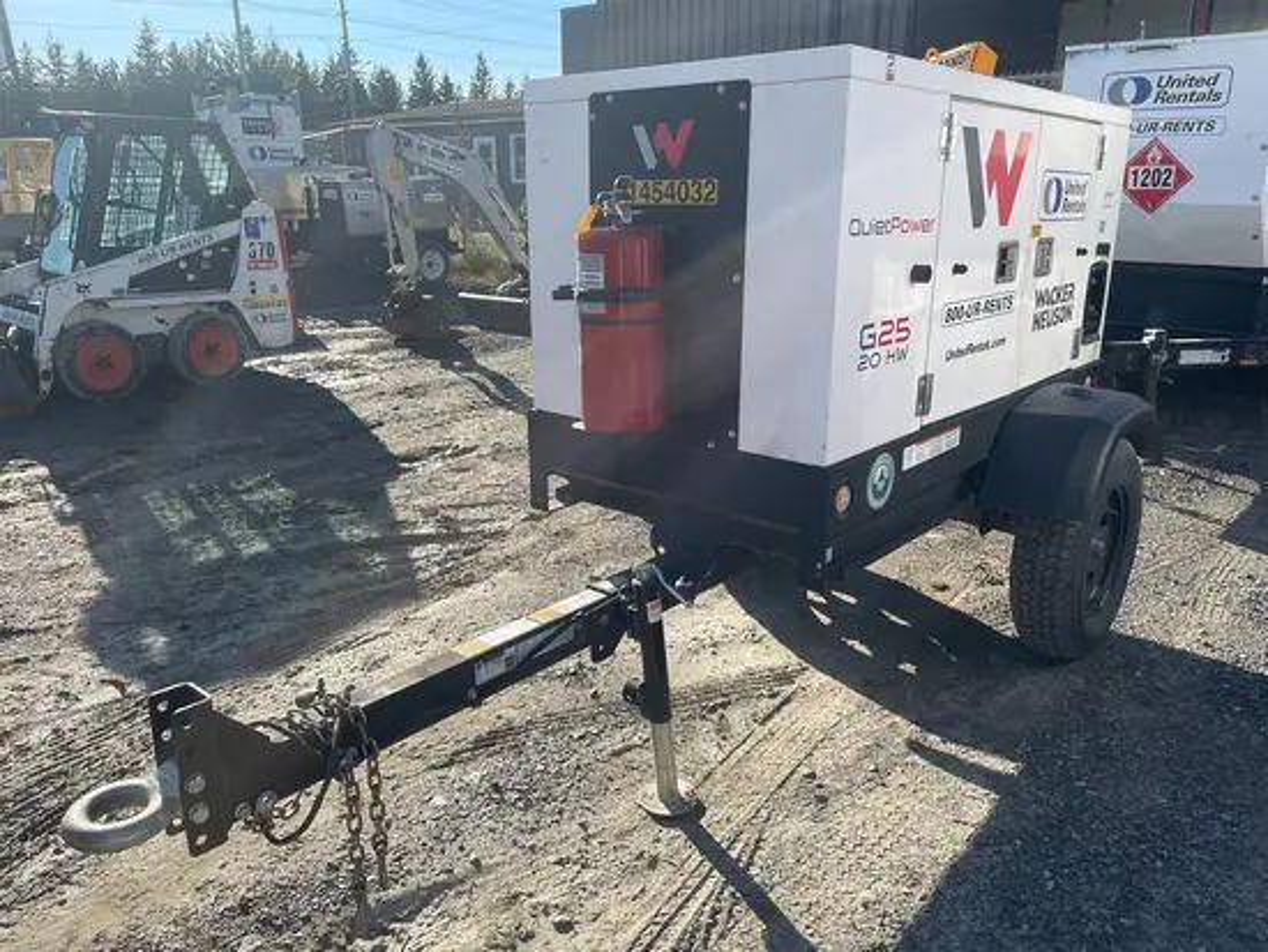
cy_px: 476
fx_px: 953
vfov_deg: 53.1
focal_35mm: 26
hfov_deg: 67.3
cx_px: 634
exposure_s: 1/1667
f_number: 1.6
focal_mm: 4.2
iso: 32
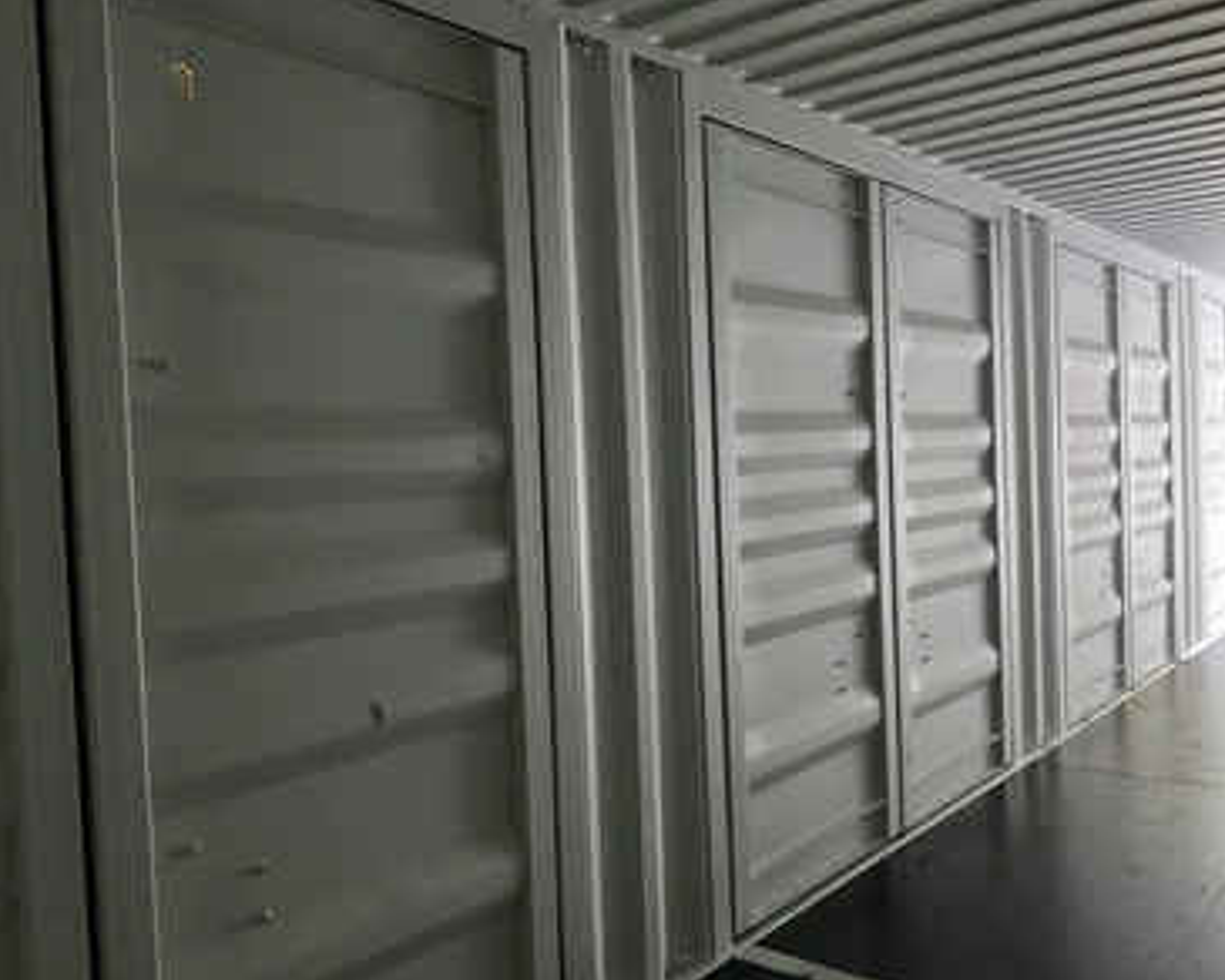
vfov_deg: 47.1
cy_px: 497
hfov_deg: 57.2
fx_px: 1124
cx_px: 638
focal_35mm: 31
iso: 500
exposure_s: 1/30
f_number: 1.8
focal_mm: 3
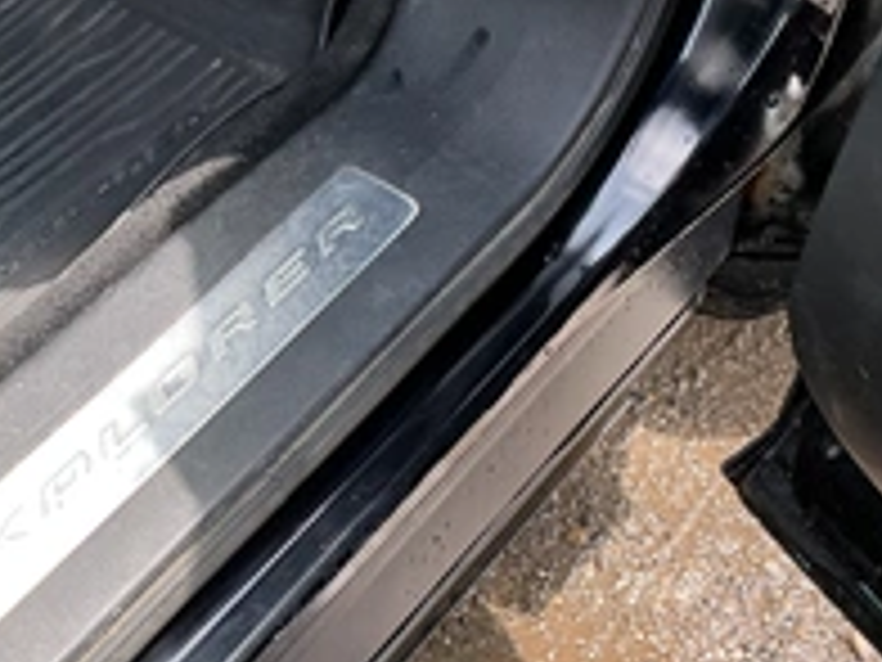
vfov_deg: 25.6
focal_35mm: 57
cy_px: 401
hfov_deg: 33.1
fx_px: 1452
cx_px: 225
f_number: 1.8
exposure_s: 1/190
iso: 20
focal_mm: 3
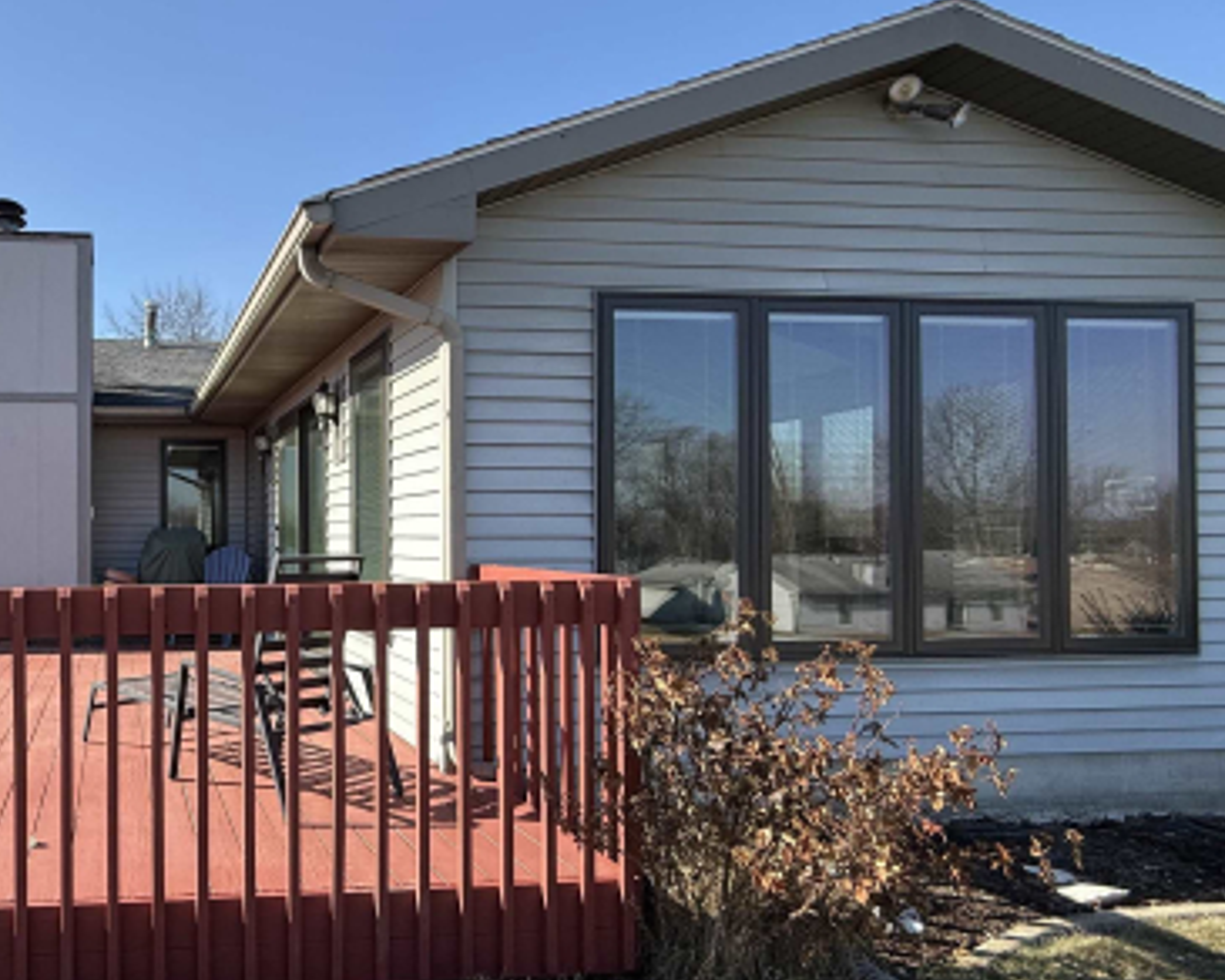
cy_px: 520
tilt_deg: +1.1
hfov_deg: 60.9
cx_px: 200
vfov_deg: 56.8
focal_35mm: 25
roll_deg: +0.3
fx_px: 906
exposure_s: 1/1050
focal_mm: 2.22
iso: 50
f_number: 2.2
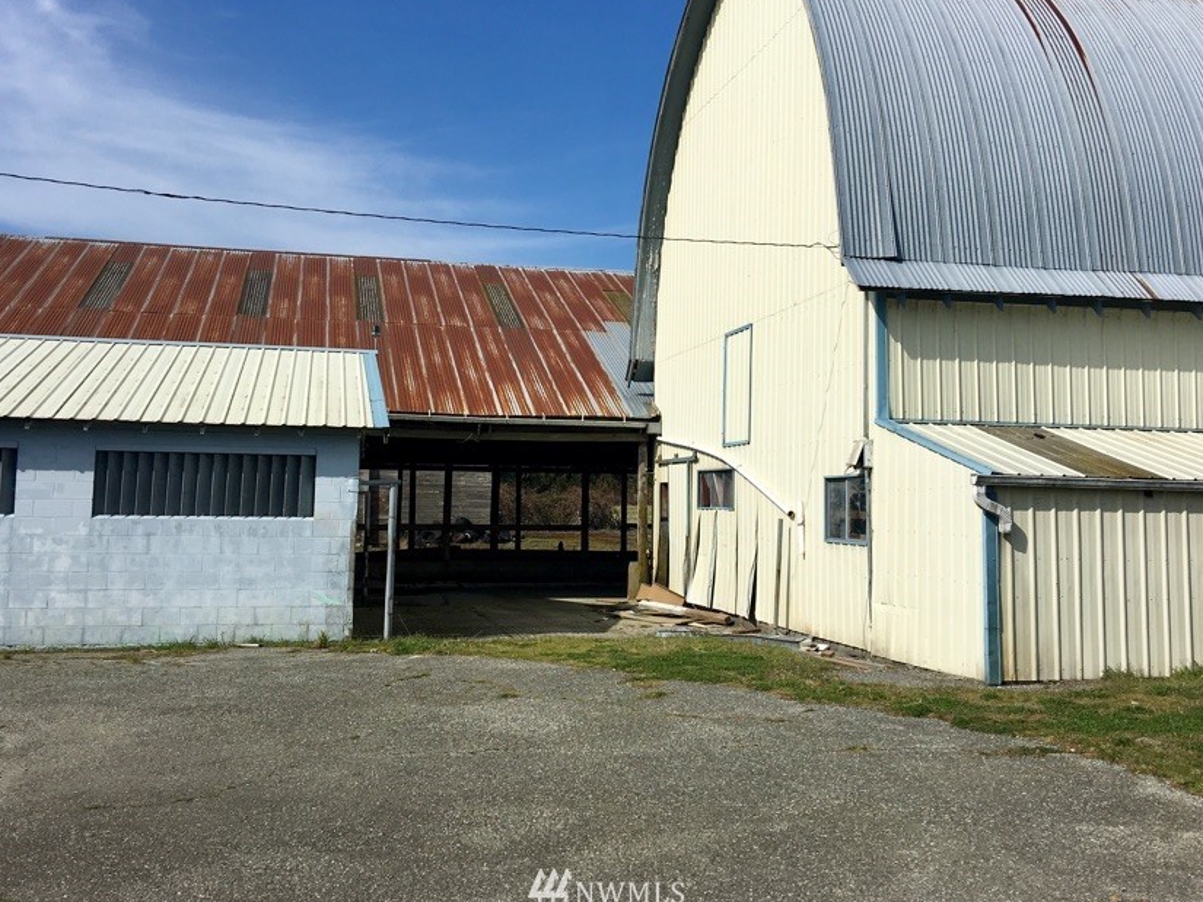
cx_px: 610
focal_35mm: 36
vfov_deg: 39.6
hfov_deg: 51.3
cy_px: 382
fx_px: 1251
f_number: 2.2
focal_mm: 4.15
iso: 25
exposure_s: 1/2849
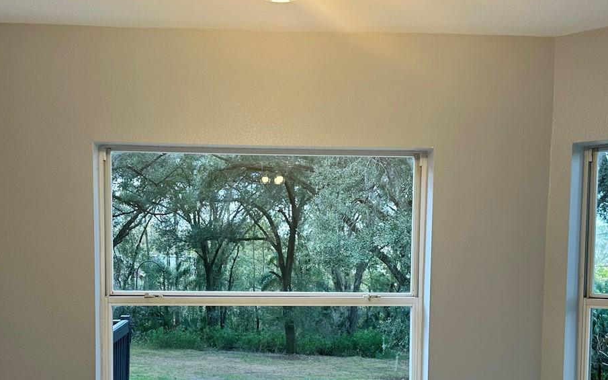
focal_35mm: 45
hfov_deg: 44.3
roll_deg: -1.1
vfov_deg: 28.1
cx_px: 272
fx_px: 745
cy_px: 290
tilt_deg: -2.9
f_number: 1.78
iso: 50
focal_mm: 6.86
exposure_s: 1/120
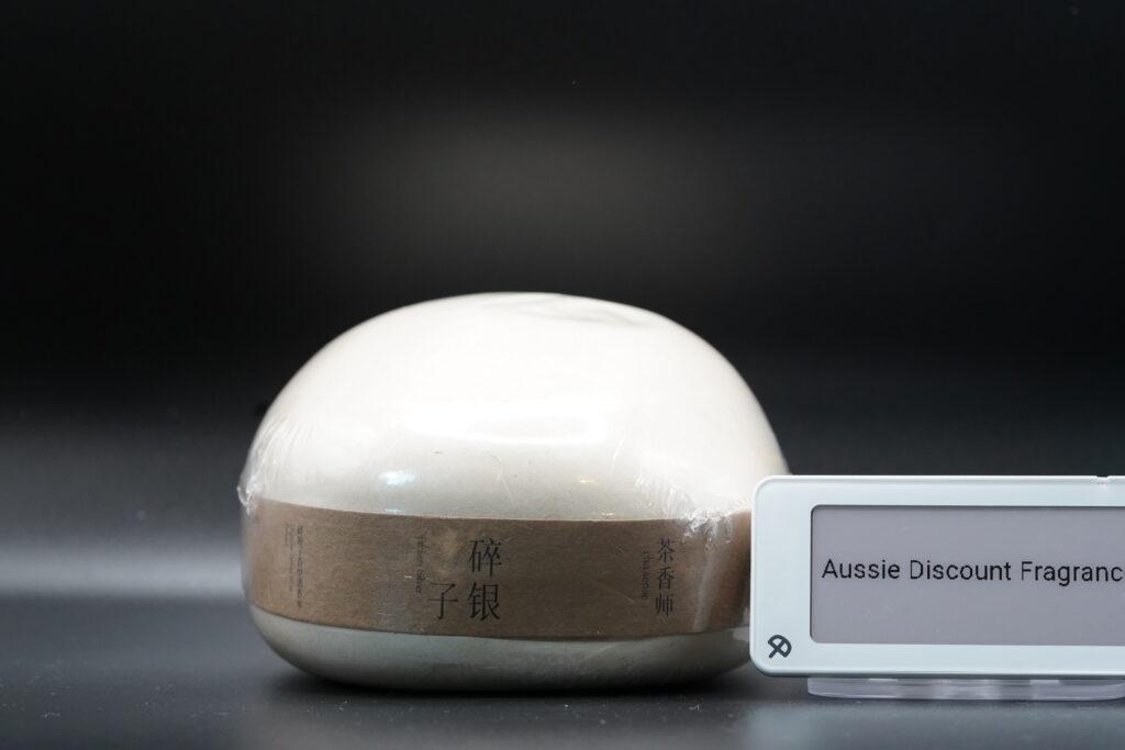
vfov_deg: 15.2
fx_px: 2813
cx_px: 562
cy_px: 375
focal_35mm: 90
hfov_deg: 22.6
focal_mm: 90
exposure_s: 1/100
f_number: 8
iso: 4000
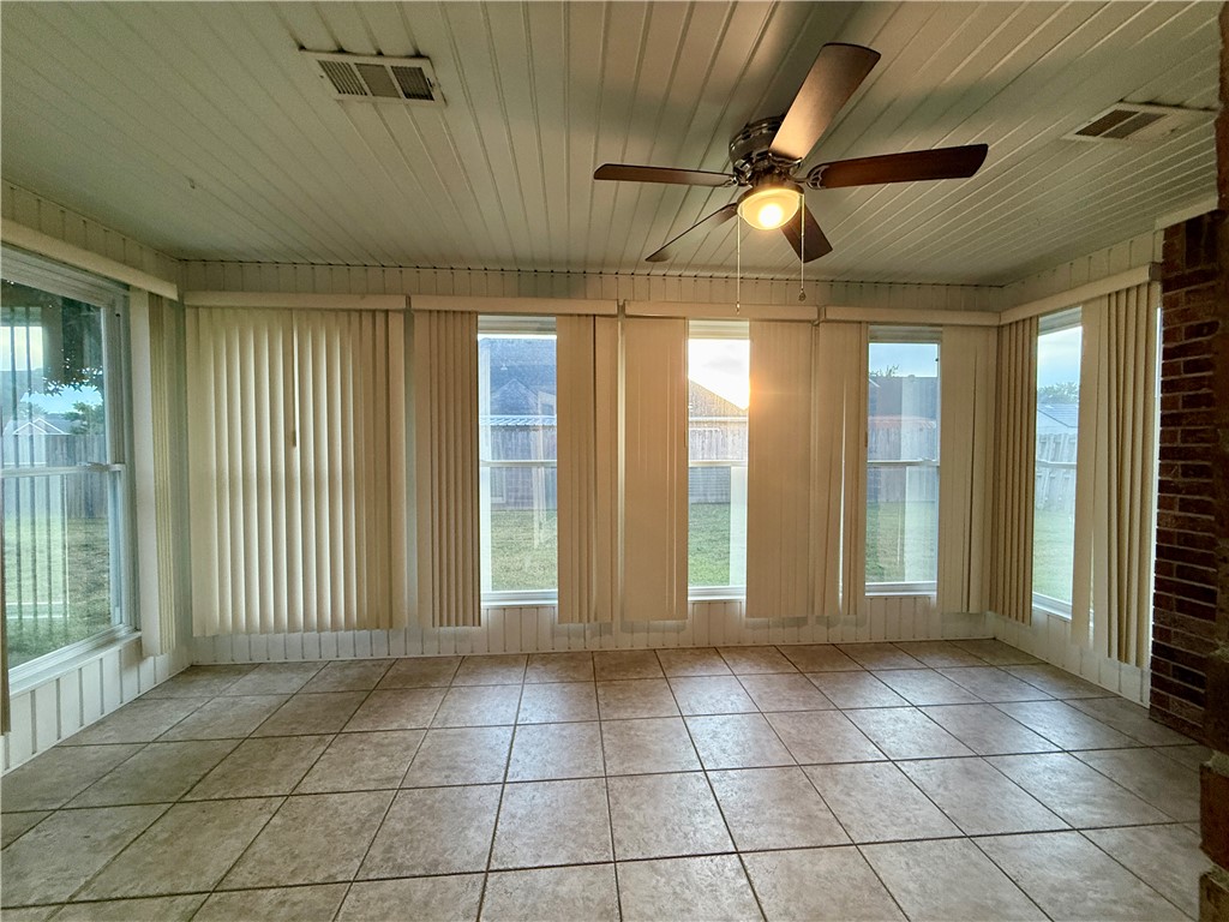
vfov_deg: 85.7
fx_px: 497
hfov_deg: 102.1
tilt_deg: -0.6
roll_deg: -0.3
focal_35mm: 14
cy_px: 461
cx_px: 614
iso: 400
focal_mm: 2.22
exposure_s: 1/120
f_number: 2.2
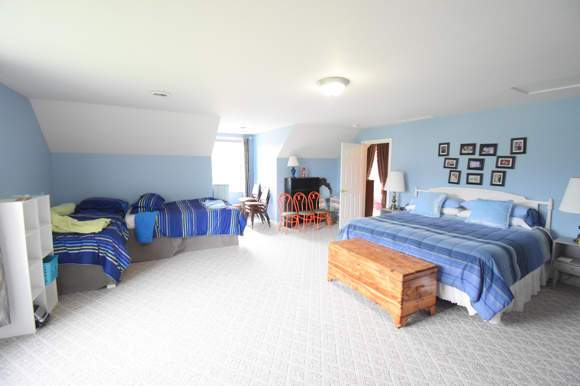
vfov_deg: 77.3
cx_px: 290
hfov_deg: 100.4
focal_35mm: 15
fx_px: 242
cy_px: 193
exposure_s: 1/125
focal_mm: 10
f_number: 4.5
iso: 2800
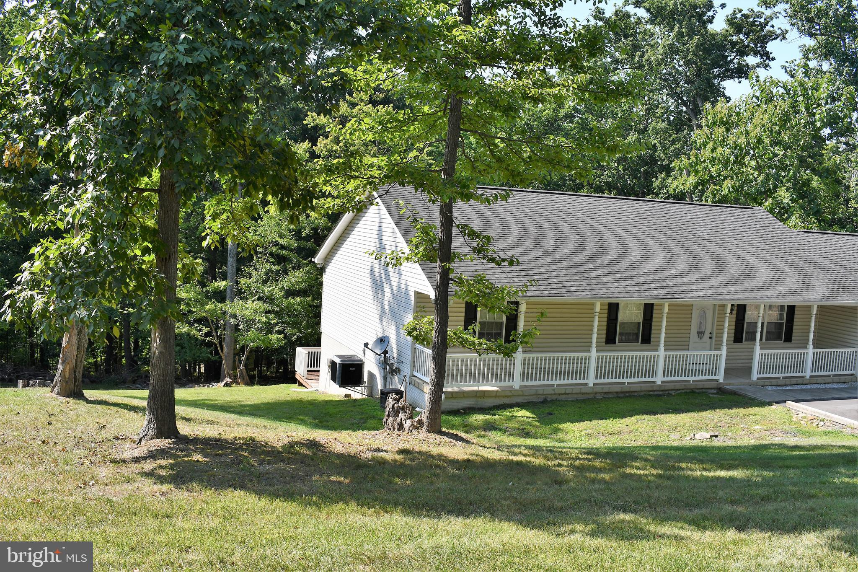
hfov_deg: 55.8
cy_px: 286
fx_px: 810
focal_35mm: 34
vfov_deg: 38.9
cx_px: 429
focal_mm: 23
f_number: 8
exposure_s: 1/250
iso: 100
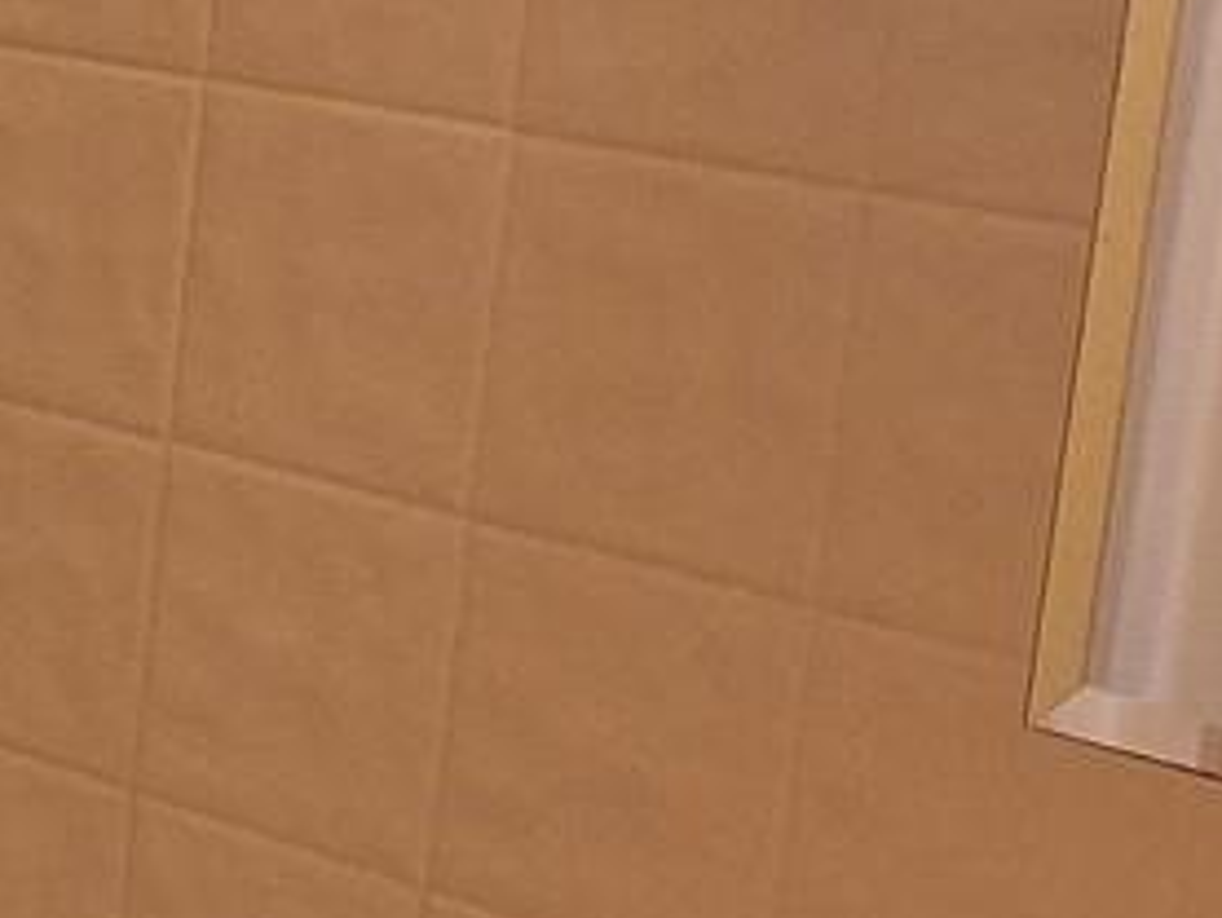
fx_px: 4697
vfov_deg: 11.2
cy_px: 525
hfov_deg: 12.5
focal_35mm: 133
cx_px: -1416
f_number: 1.8
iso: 160
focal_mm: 5.54
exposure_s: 1/40
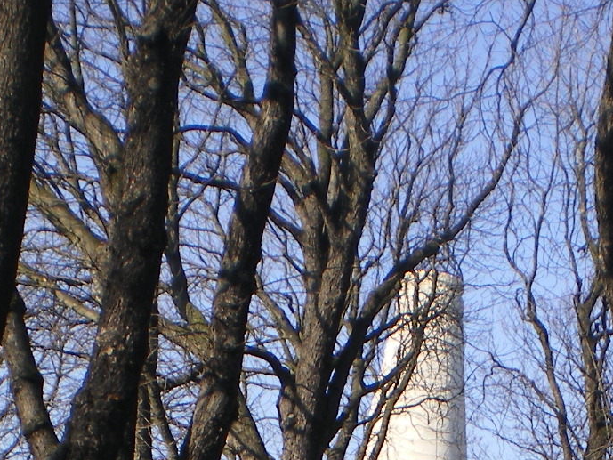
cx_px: 378
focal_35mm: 113
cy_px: 653
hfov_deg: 17.4
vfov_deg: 12.6
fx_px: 2001
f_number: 4.6
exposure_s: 1/200
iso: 64
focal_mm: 6.3
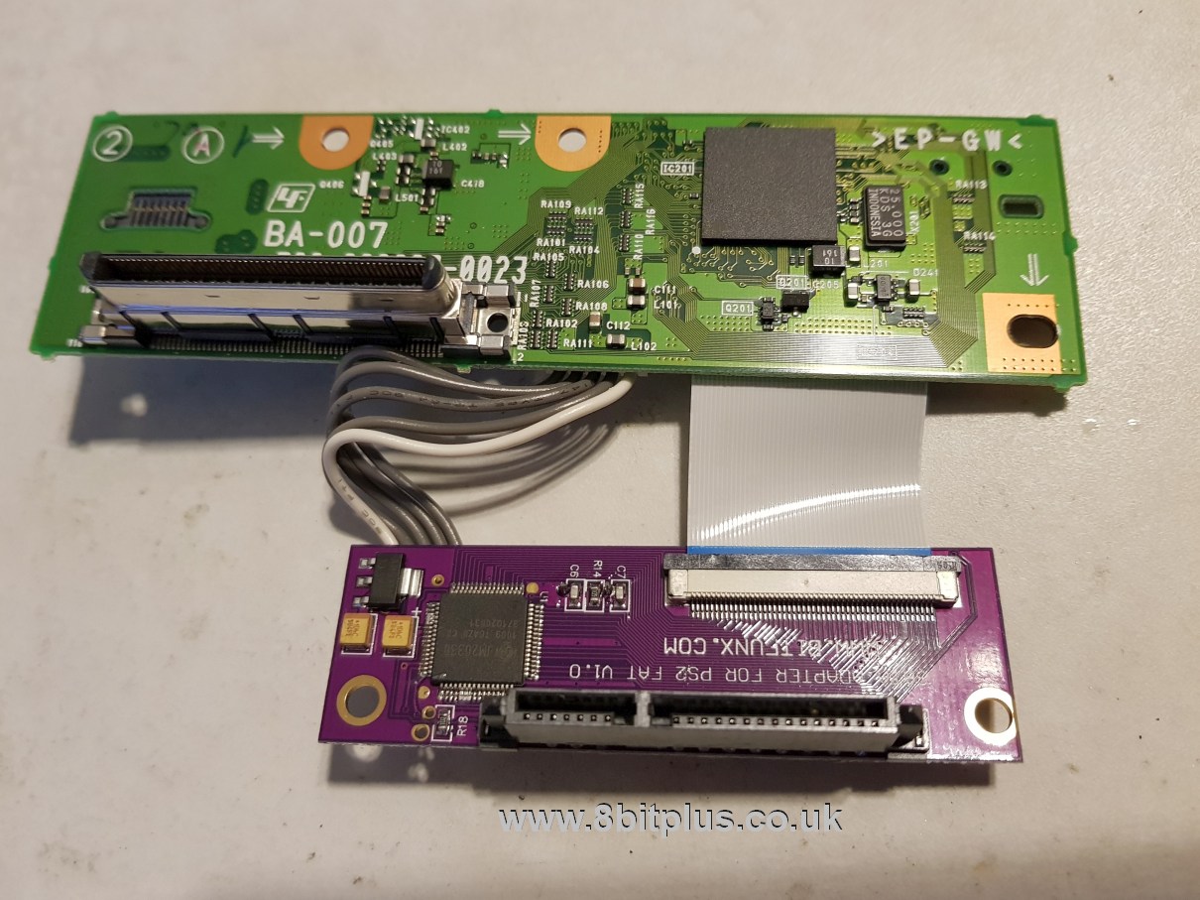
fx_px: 901
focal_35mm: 26
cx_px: 600
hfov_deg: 67.3
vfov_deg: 53.0
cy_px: 450
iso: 250
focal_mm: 4.2
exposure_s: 1/33
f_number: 1.7
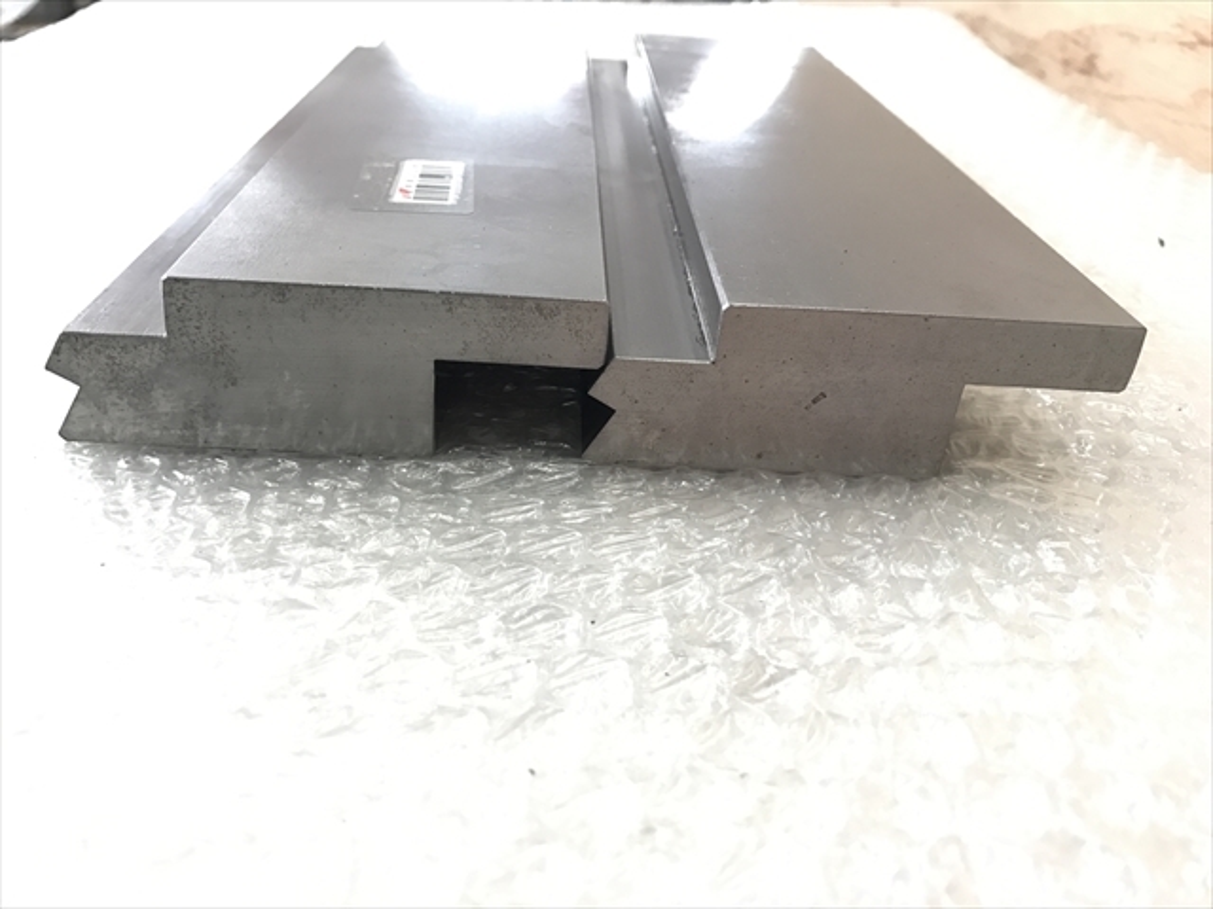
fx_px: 981
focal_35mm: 28
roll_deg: -1.9
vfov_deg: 49.7
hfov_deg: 63.4
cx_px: 606
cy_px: 454
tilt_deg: -30.5
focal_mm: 3.99
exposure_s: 1/30
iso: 25
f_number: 1.8
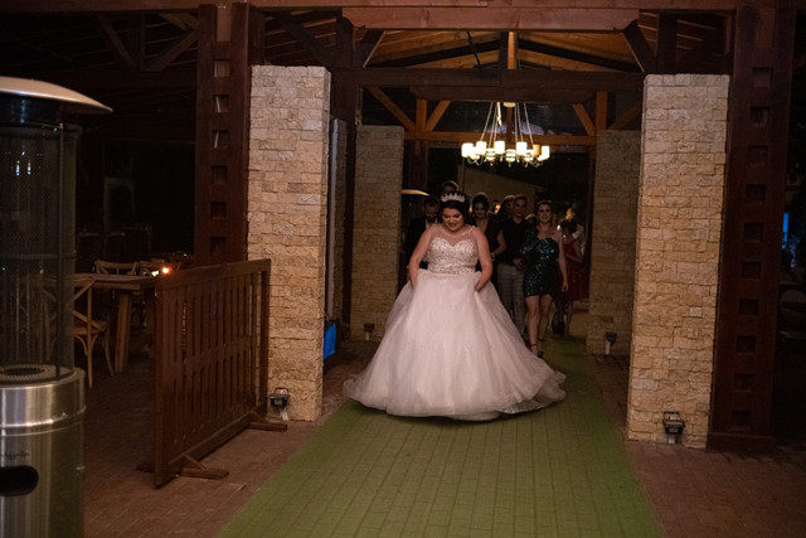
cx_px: 403
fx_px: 784
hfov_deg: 54.4
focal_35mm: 35
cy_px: 269
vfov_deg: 37.9
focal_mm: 23
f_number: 1.4
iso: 2500
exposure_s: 1/60
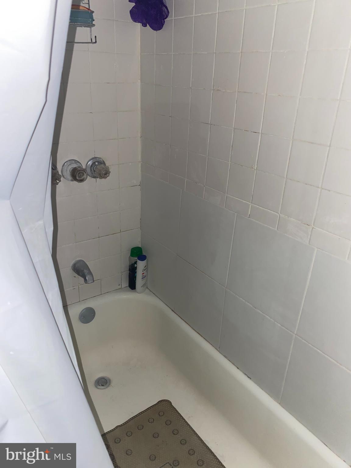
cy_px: 234
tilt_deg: -22.8
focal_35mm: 26
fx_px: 352
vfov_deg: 67.3
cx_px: 176
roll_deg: -2.0
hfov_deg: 53.1
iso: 50
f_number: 1.8
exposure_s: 1/22
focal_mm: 4.25
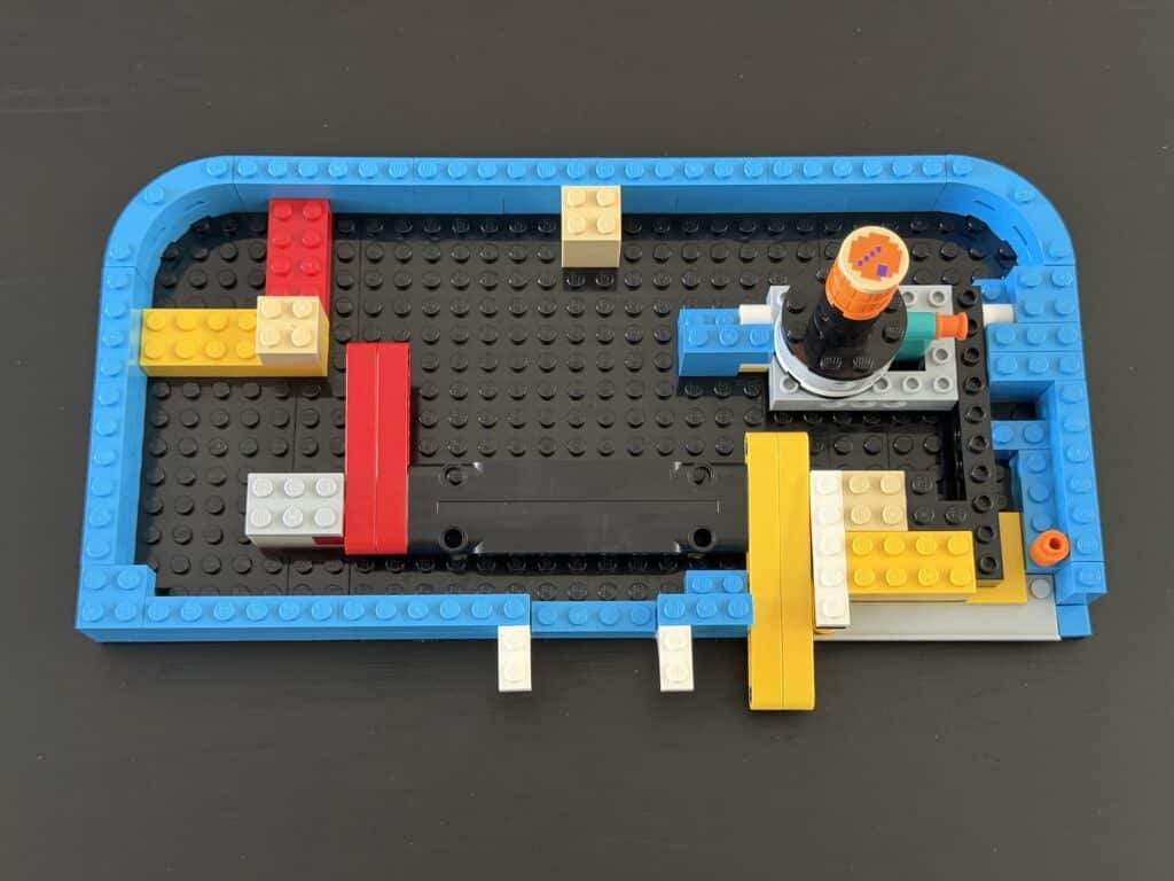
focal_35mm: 48
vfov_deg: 30.3
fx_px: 1628
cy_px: 440
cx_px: 587
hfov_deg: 39.7
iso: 400
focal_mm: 6.76
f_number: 1.78
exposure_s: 1/40
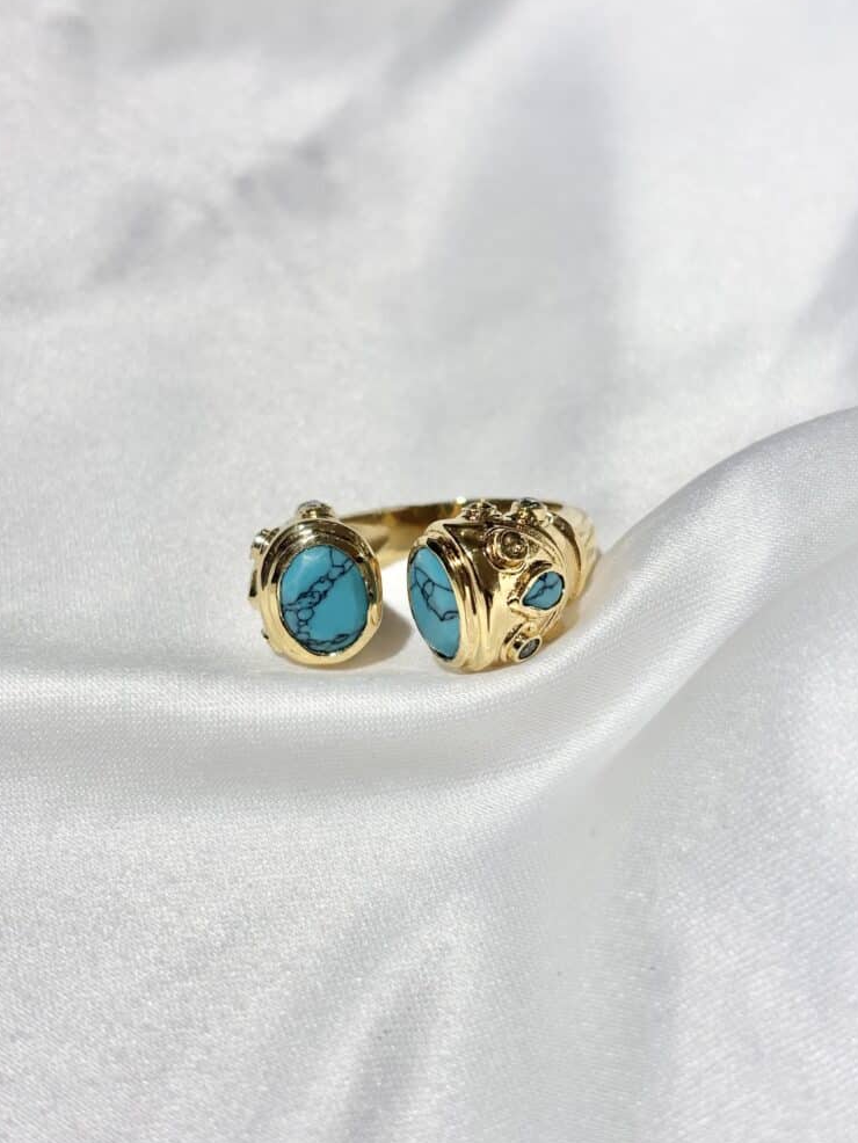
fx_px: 1784
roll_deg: +0.7
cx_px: 437
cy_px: 582
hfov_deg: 27.0
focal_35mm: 54
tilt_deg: -39.9
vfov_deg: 35.5
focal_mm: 5.96
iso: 32
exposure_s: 1/406
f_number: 1.6
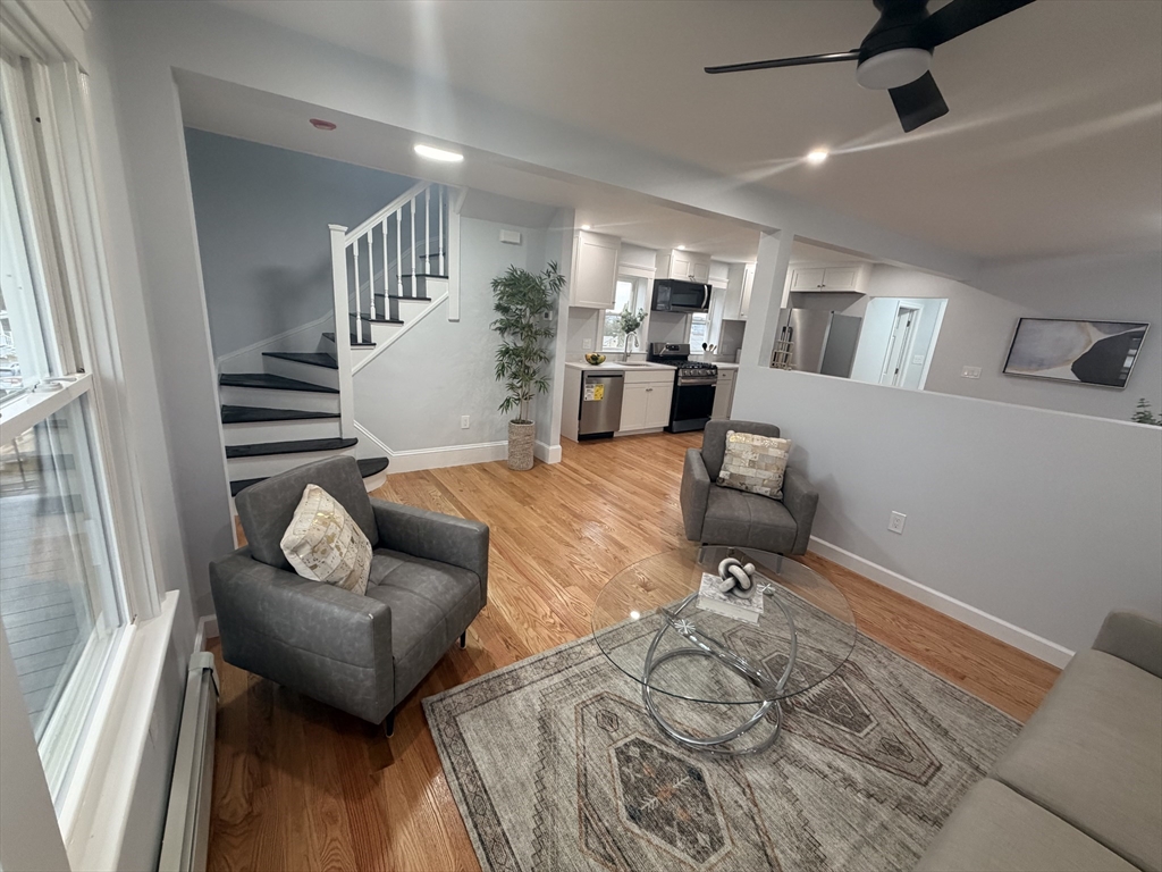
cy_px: 436
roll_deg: -3.6
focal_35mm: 14
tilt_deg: -14.2
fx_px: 470
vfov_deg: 85.7
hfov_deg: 102.1
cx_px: 581
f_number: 2.2
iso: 320
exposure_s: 1/120
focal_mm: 2.22
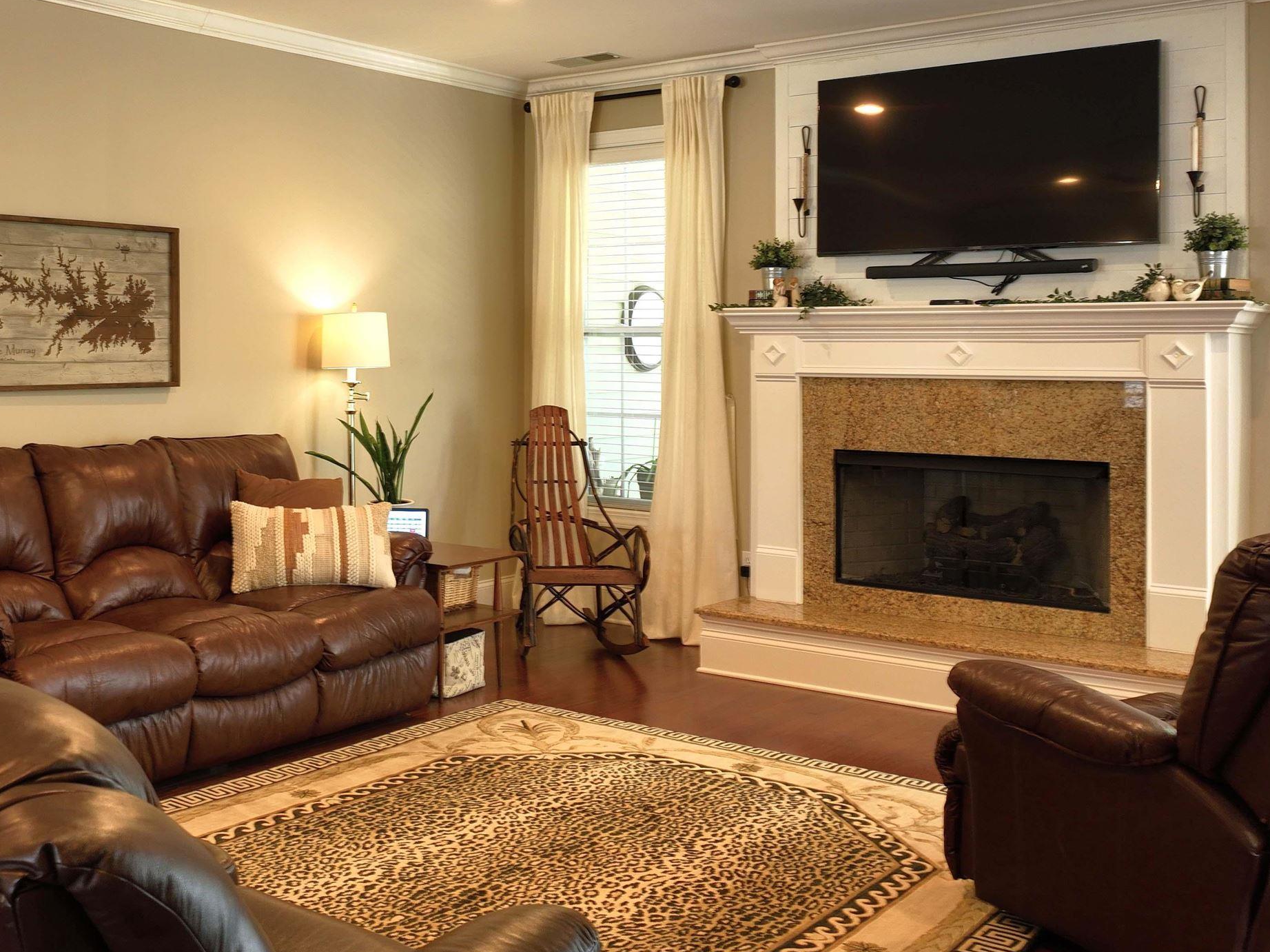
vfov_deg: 35.7
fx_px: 1467
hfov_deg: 45.2
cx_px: 320
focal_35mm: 40
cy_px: 338
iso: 100
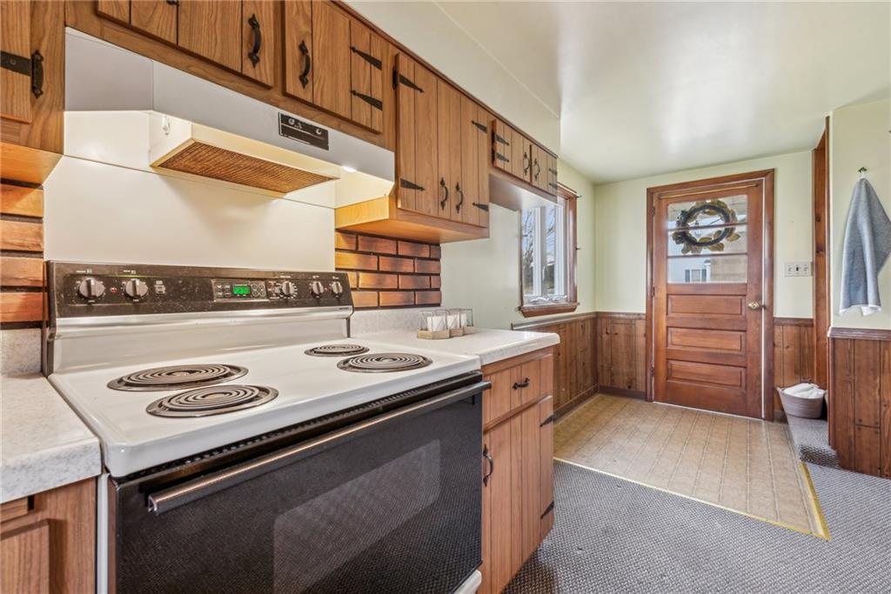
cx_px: 446
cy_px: 297
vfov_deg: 77.3
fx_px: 371
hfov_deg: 100.4
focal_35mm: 15
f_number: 11
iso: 50
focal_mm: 15
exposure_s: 1/2
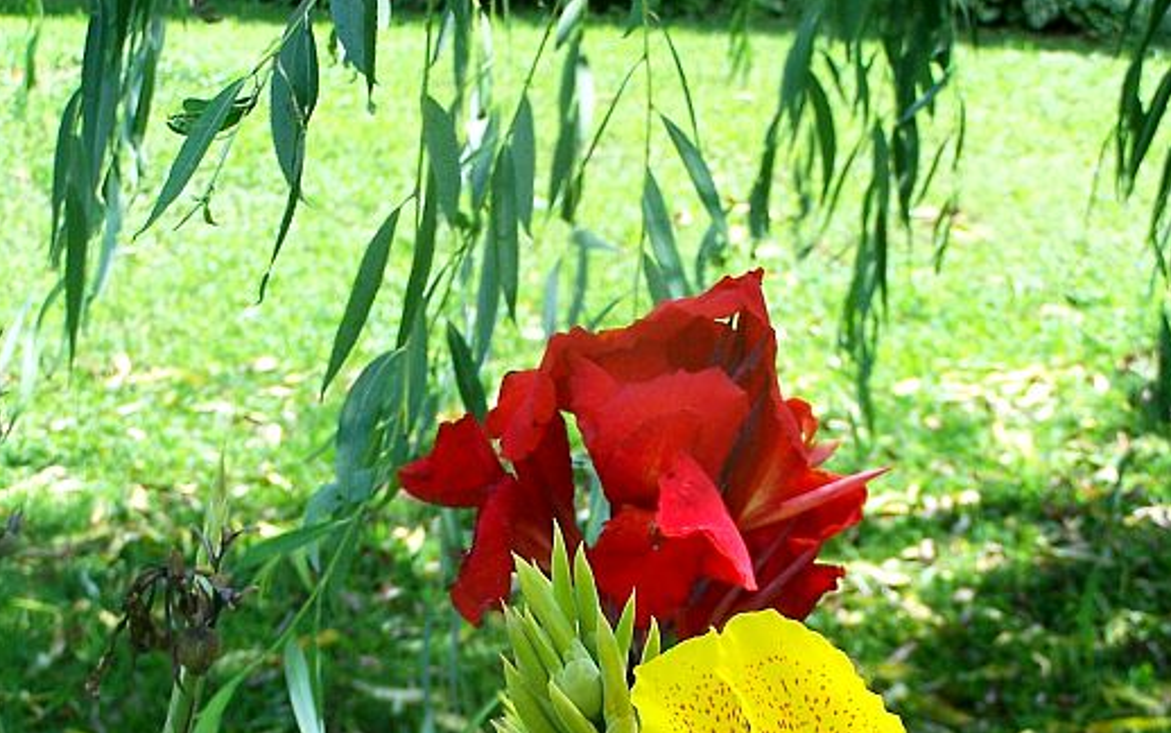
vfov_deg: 13.5
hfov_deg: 21.6
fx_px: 3064
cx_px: 584
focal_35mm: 96
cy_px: 697
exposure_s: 1/350
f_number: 3.2
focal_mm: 11.1
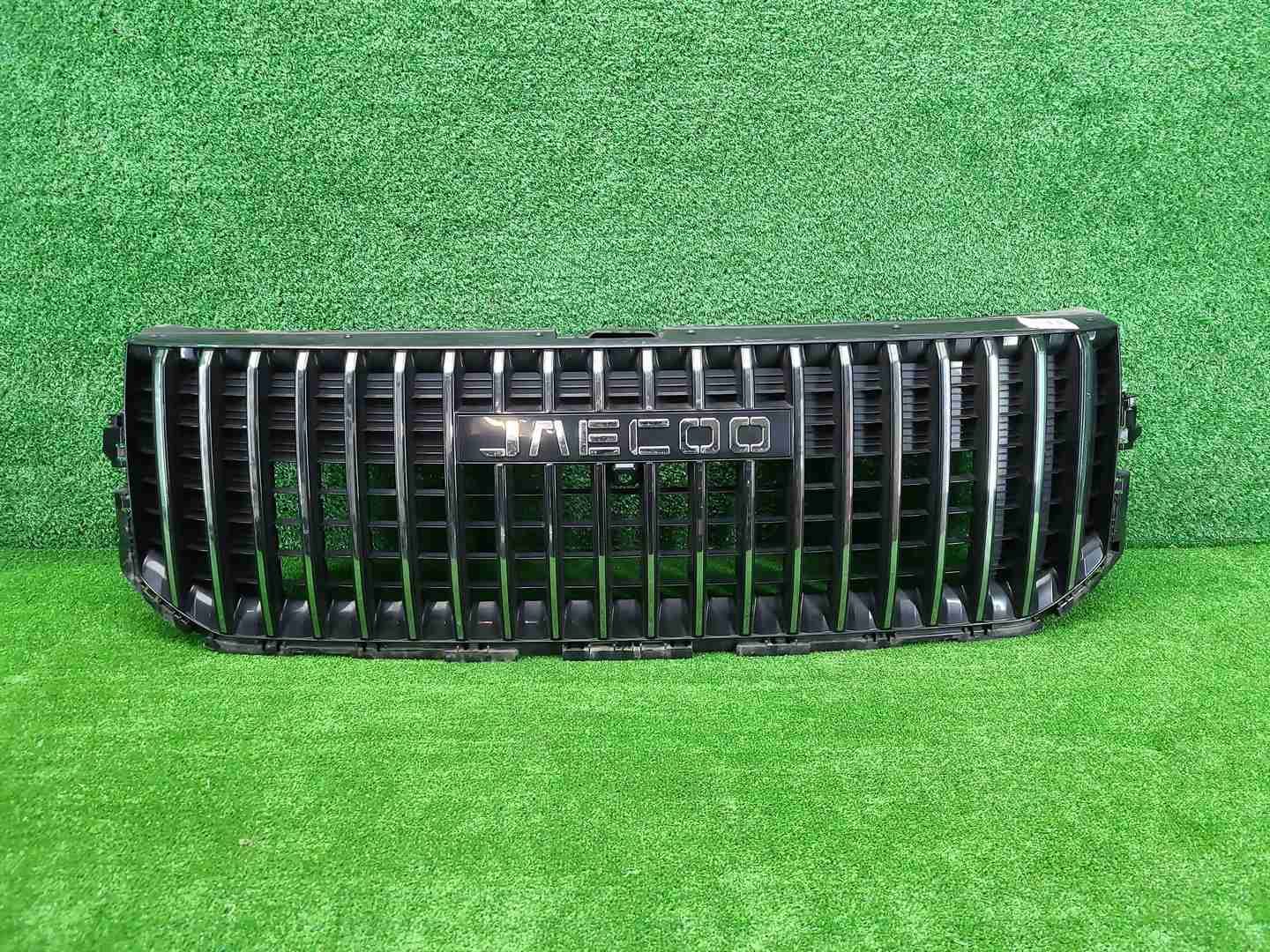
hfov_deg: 67.3
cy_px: 476
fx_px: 954
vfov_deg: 53.1
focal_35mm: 26
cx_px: 635
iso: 318
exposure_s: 1/50
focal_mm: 5.4
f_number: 1.8
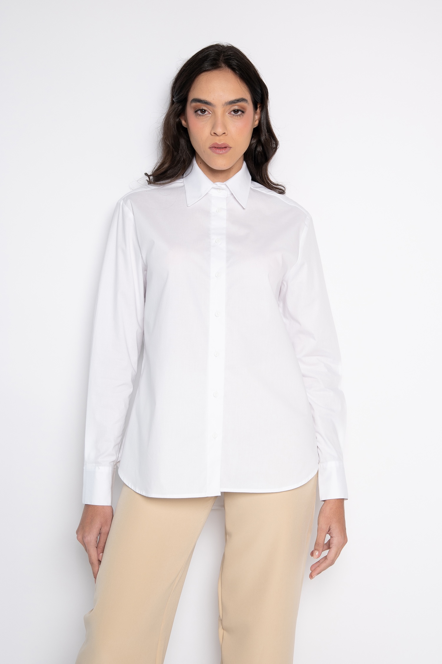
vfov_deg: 46.4
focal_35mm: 42
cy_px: 332
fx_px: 774
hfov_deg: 31.9
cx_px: 221
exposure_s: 1/125
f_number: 5
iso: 200
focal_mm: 42
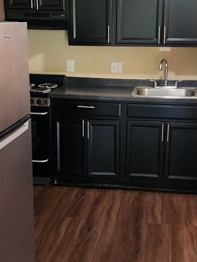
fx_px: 402
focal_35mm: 53
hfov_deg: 27.5
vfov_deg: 36.1
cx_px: 118
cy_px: 115
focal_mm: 5.4
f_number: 1.8
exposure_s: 1/120
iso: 1000
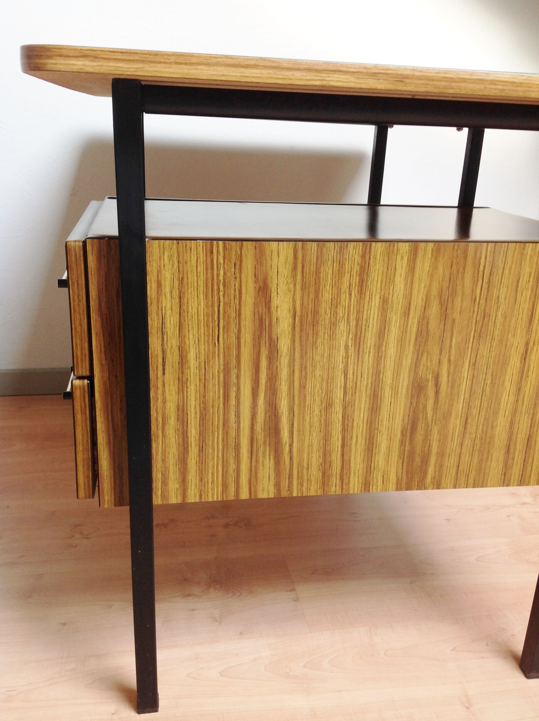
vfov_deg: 52.7
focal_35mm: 35
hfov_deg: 40.6
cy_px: 360
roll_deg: -1.1
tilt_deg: -18.8
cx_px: 270
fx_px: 729
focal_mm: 4.28
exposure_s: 1/24
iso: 50
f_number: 2.4
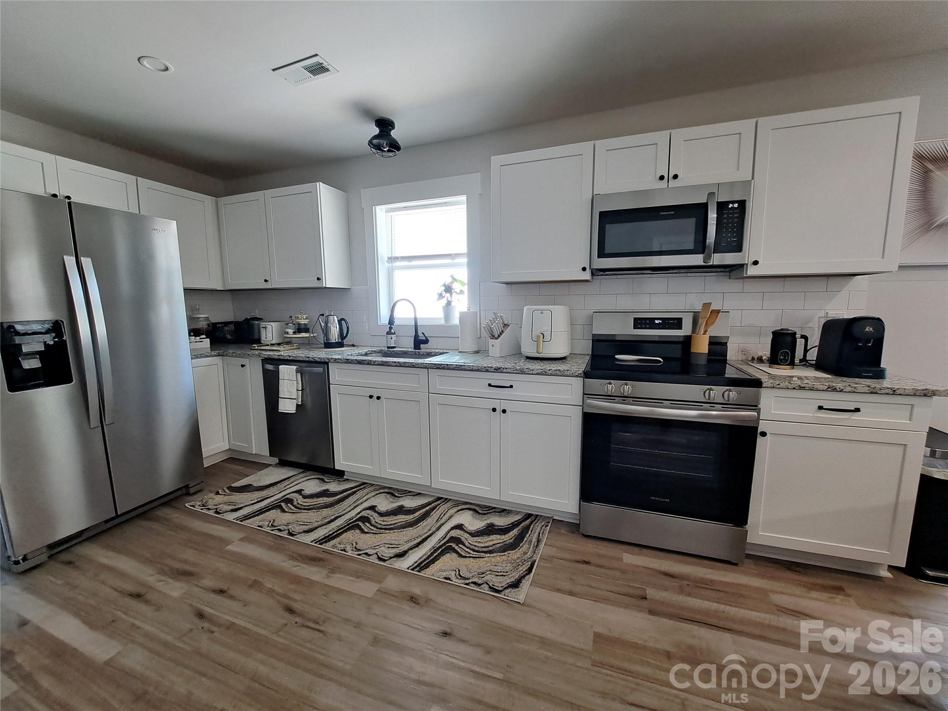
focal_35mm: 13
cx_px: 474
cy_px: 356
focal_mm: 1.74
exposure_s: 1/40
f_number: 2.2
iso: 64
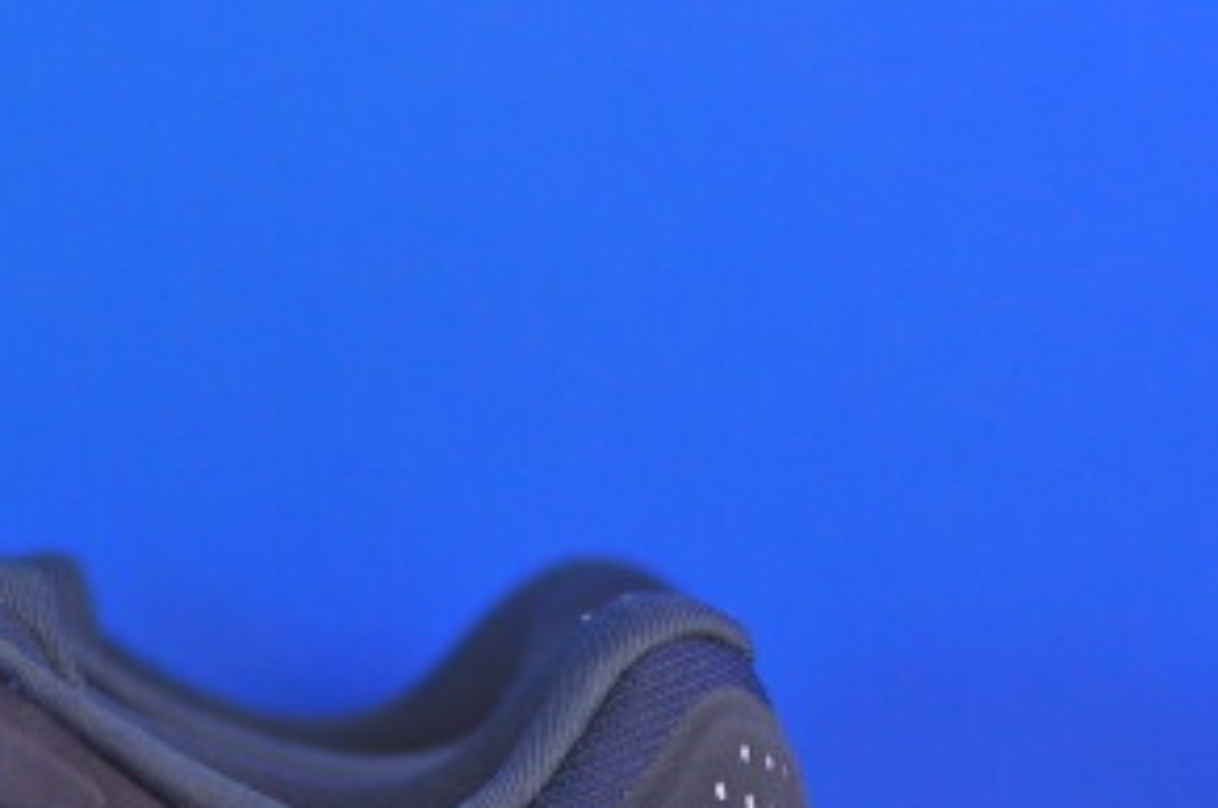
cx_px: -393
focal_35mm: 206
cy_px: 810
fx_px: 6958
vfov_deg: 6.6
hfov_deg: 9.8
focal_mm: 50
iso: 250
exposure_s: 1/320
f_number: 2.5
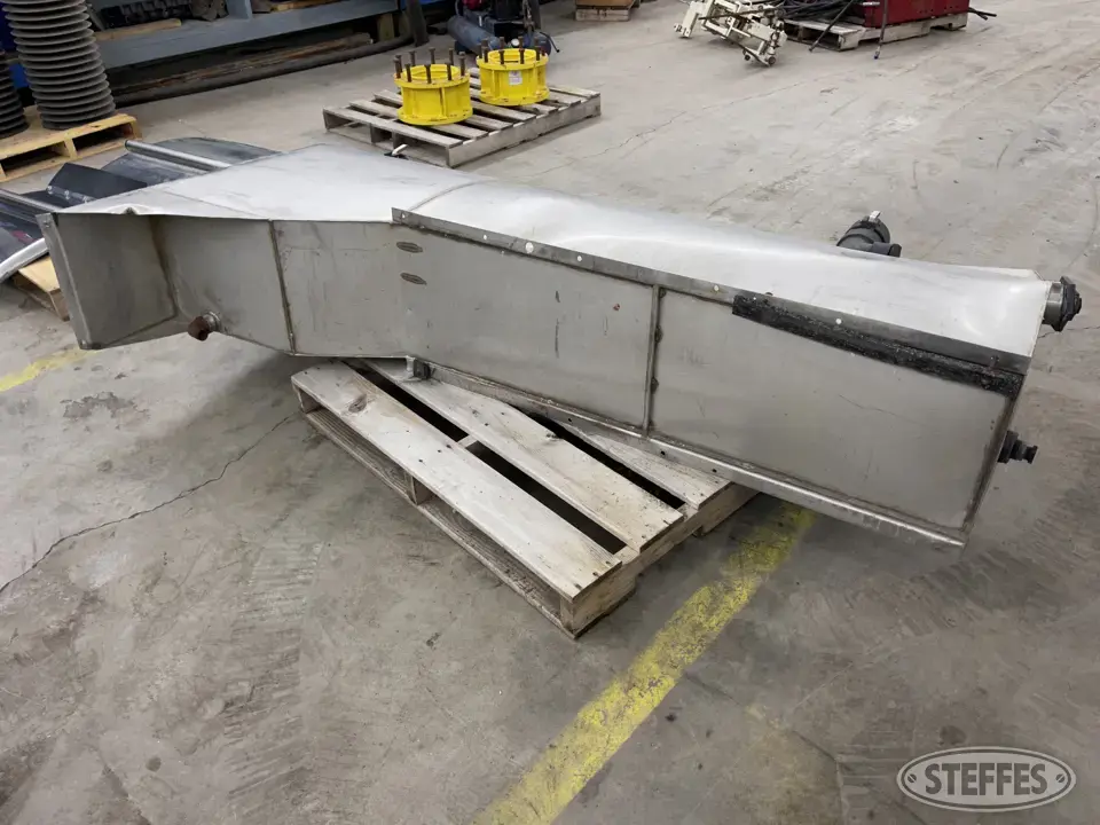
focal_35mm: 26
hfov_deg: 67.3
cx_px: 550
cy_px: 412
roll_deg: +3.2
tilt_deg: -30.4
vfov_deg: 53.1
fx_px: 826
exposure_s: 1/60
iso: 100
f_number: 1.6
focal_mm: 5.1
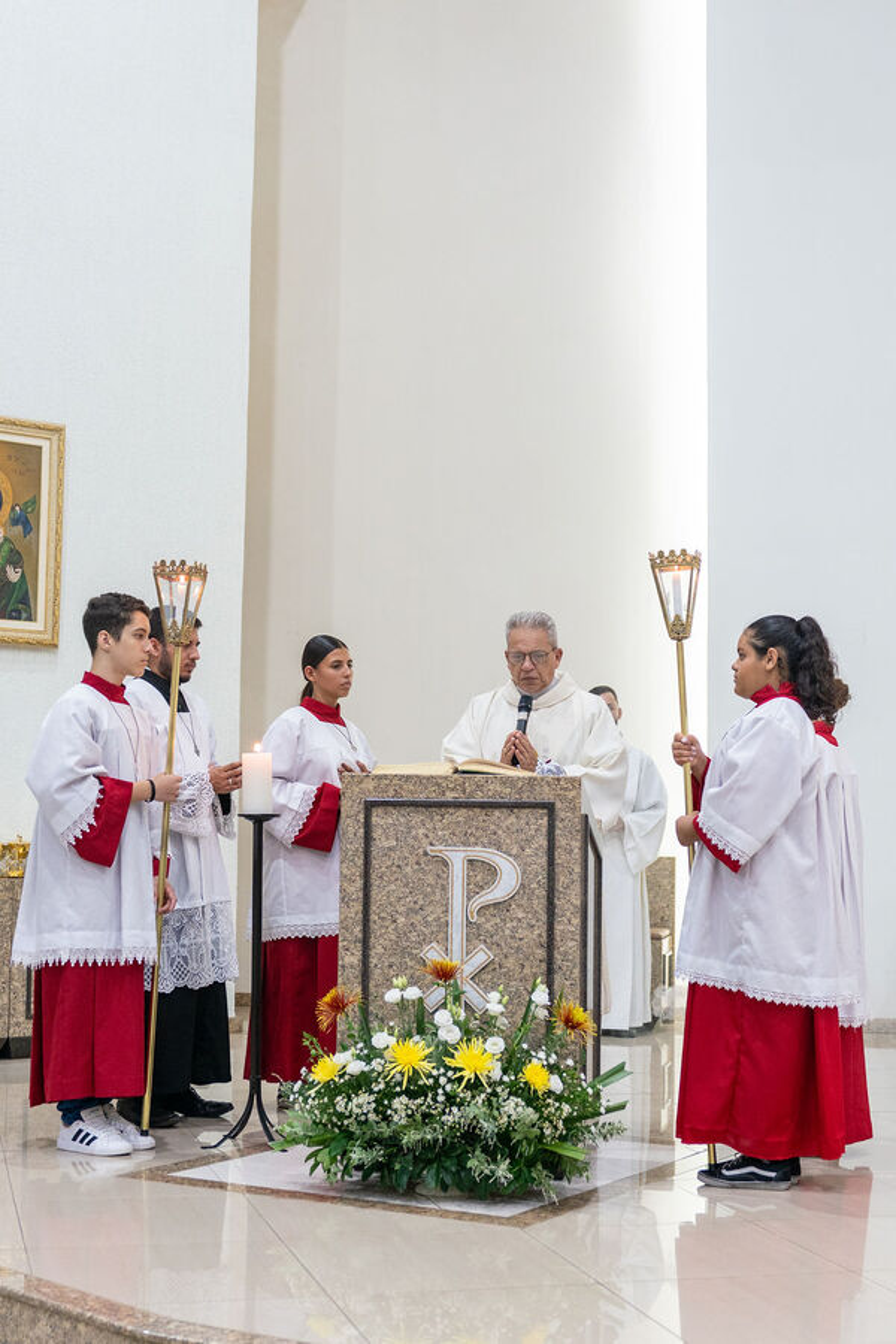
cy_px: 672
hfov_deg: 25.5
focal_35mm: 53
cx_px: 448
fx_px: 1979
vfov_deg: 37.5
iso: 1600
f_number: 2.8
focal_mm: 35.6
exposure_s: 1/125
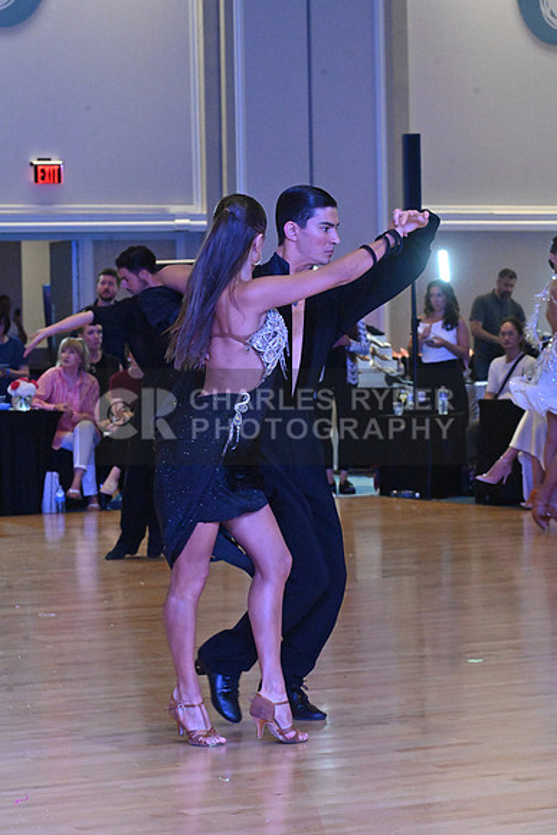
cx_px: 278
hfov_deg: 11.8
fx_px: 2690
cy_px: 418
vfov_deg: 17.6
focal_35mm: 116
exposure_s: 1/400
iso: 10000
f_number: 10
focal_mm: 116
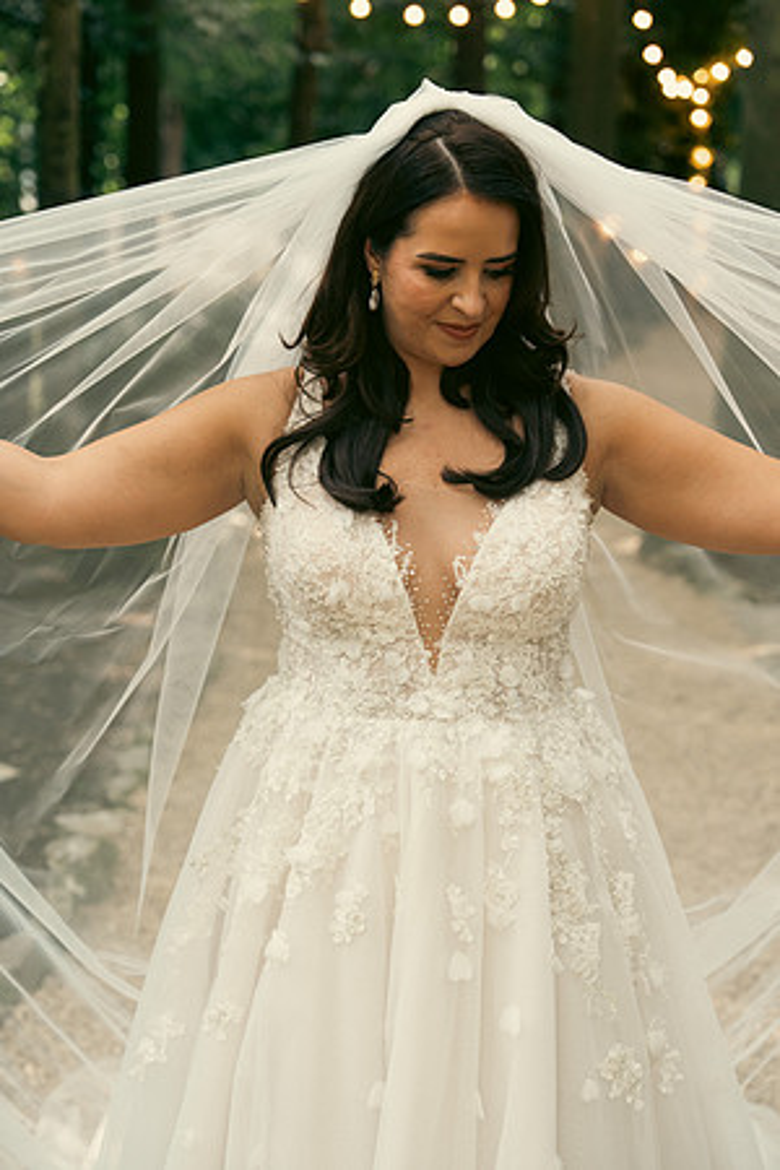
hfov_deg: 22.3
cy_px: 585
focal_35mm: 61
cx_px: 390
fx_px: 1982
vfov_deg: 32.9
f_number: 3.5
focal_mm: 61
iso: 250
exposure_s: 1/200
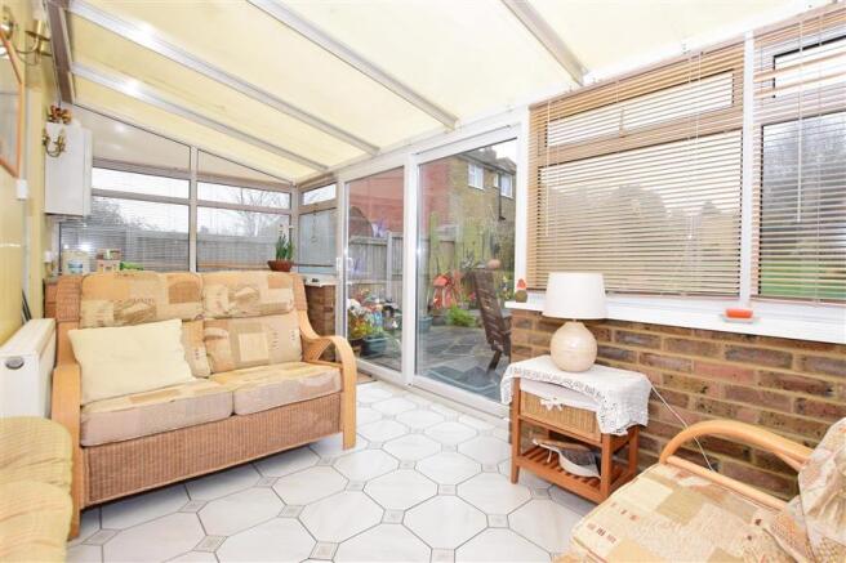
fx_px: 352
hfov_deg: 100.4
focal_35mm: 15
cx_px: 423
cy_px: 282
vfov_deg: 77.3
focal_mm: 10
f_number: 8
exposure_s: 1/60
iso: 400
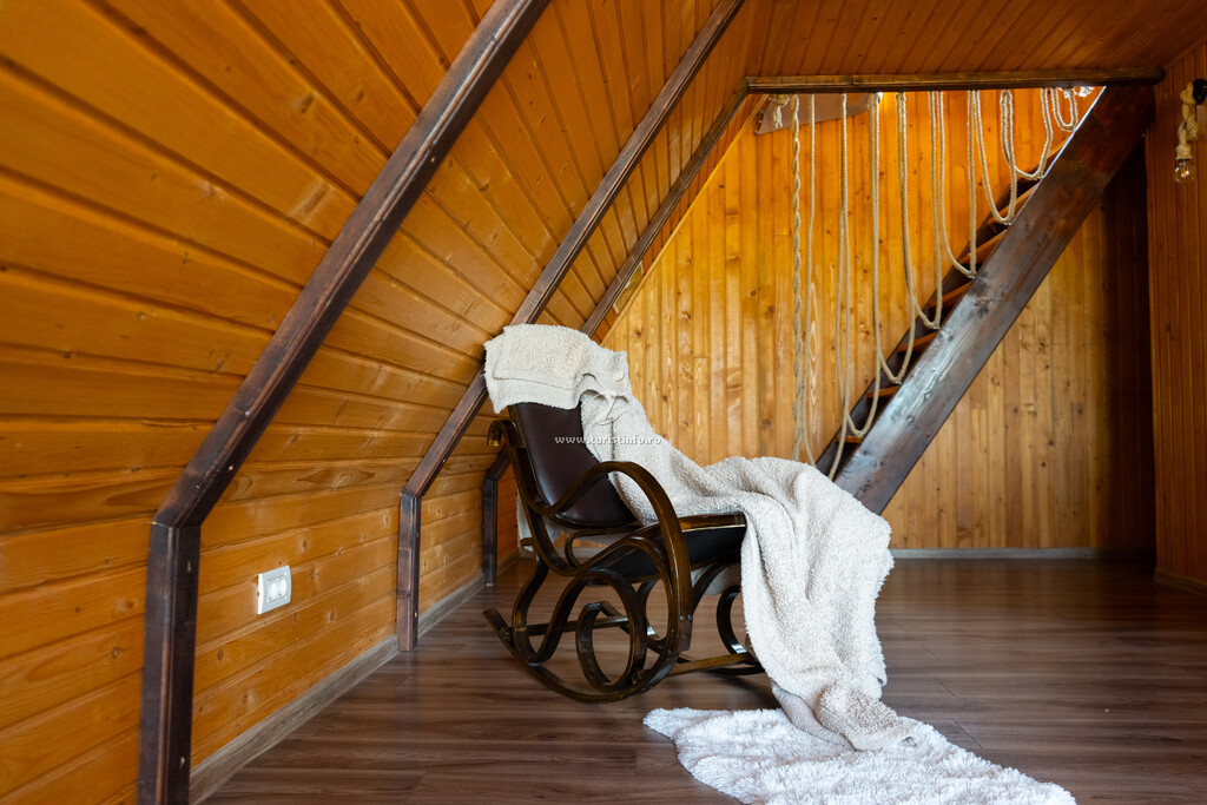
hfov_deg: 65.5
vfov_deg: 46.4
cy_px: 402
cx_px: 604
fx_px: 939
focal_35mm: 28
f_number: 3.5
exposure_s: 1/40
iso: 3200
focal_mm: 28
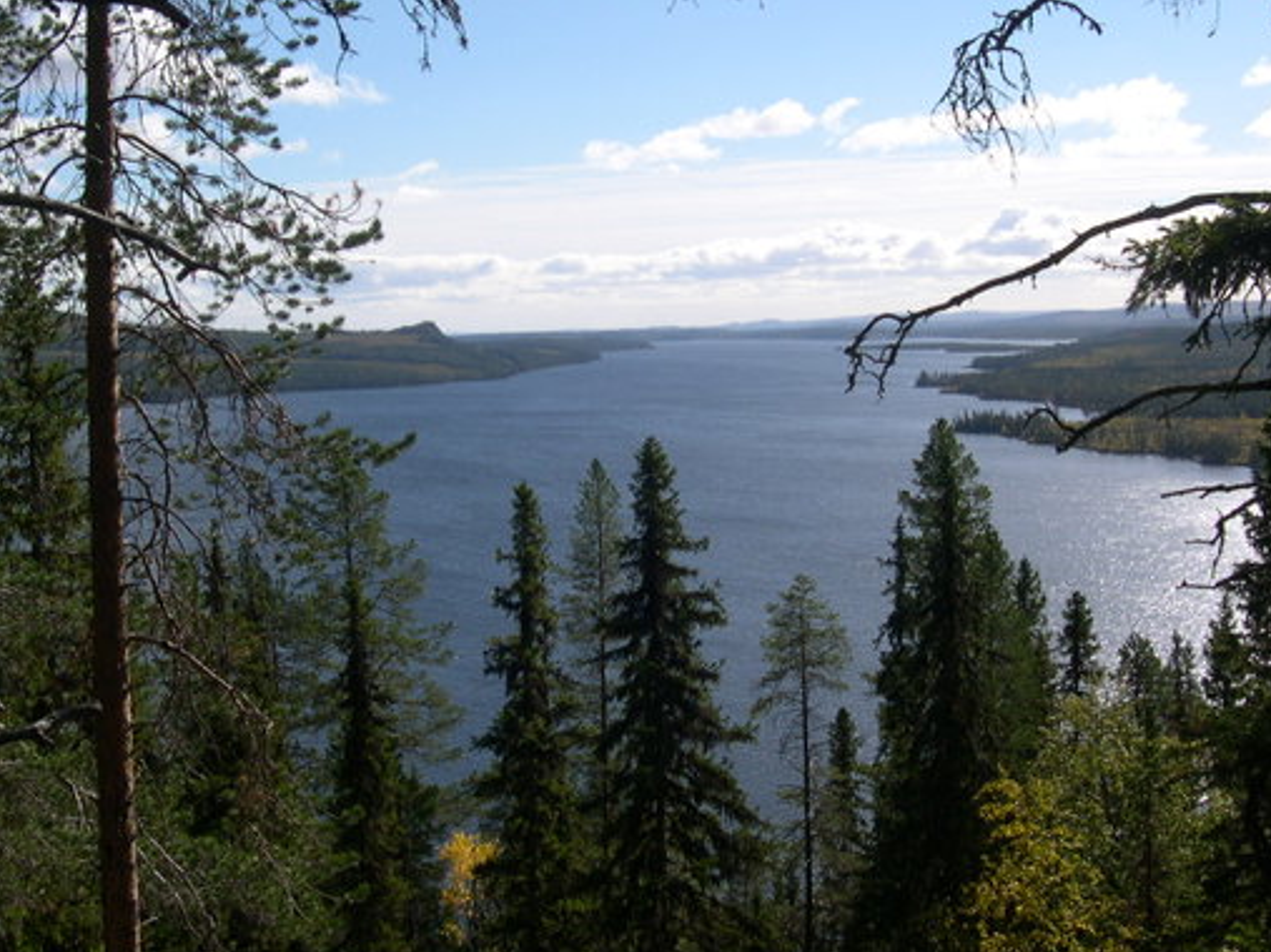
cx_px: 599
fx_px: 1762
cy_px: 418
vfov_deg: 30.2
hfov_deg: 39.7
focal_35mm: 48
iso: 100
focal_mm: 8
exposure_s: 1/288
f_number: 7.6
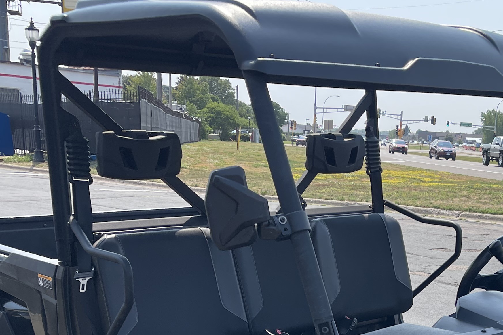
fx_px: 838
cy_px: 380
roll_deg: -3.7
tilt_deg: -16.3
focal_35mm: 60
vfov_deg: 21.3
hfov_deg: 32.6
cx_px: 392
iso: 32
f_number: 1.6
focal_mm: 5.1
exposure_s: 1/1439
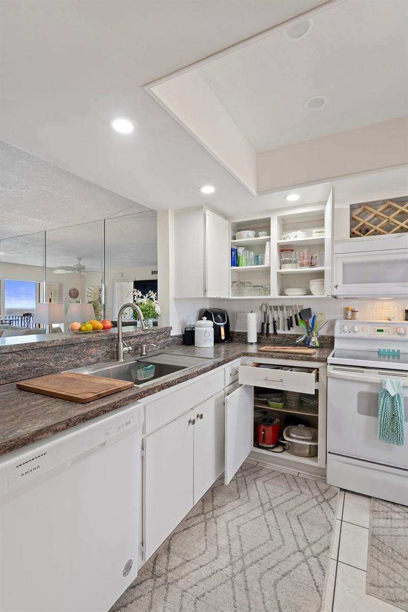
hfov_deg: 70.4
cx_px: 204
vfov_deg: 93.3
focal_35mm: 17
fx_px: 289
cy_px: 306
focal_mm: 17
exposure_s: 1/2.5
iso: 320
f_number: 8
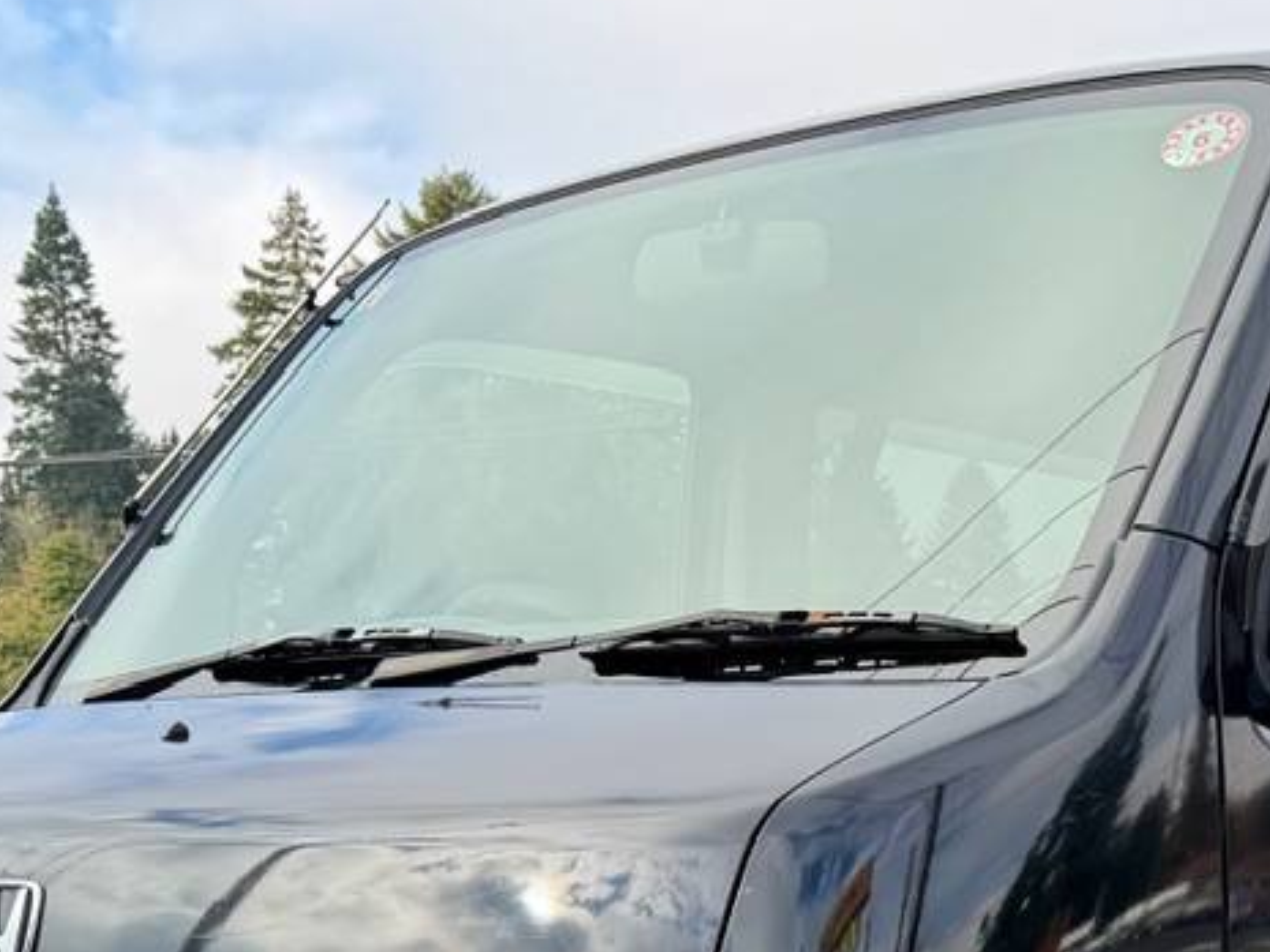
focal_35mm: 66
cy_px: 1222
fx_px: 2422
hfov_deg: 28.2
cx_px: 1161
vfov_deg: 20.4
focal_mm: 6.76
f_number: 1.78
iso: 100
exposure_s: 1/1689
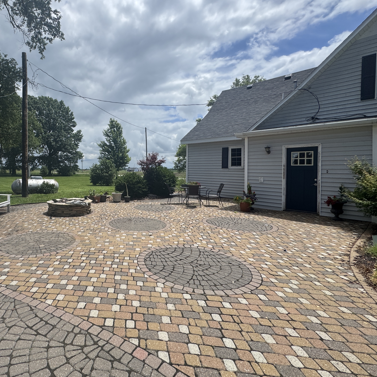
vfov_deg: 77.5
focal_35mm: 19
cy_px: 170
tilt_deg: +0.0
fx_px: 234
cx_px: 105
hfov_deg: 73.5
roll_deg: -0.6
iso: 50
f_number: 2.2
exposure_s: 1/3390
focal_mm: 2.22
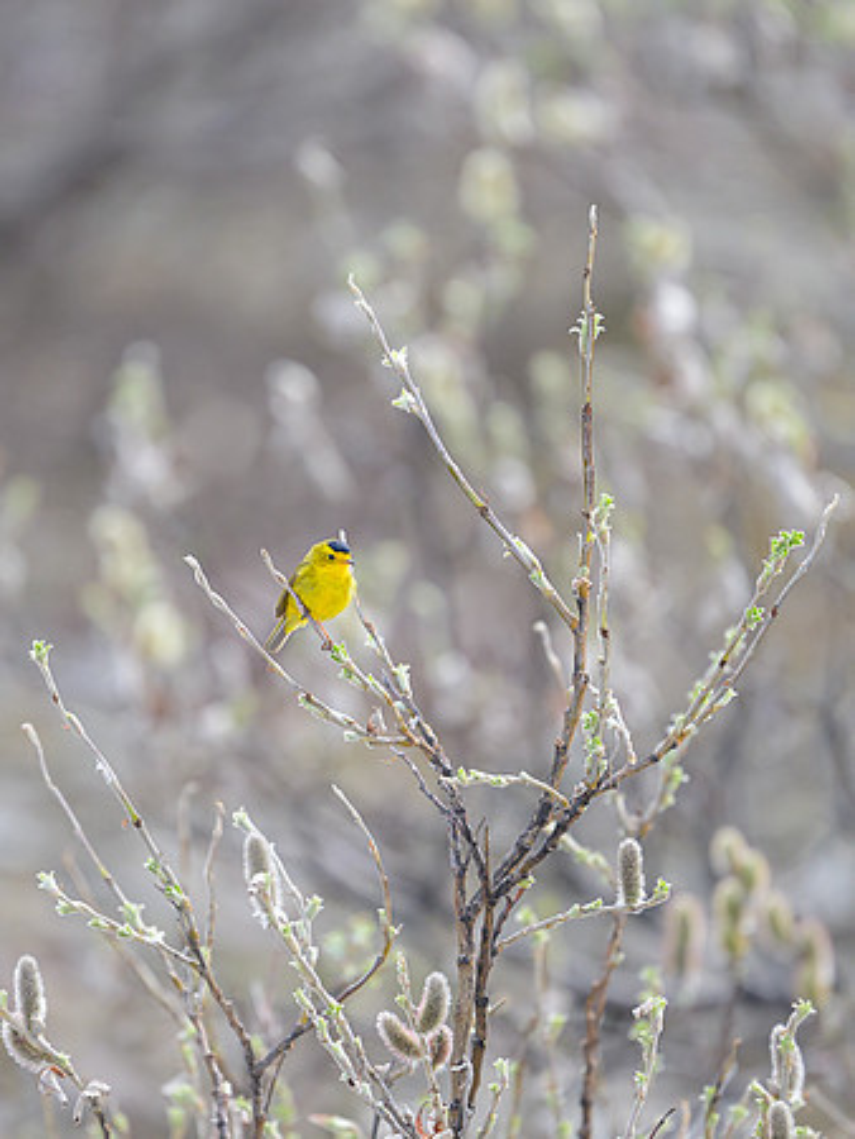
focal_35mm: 808
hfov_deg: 1.8
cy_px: 570
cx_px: 333
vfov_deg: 2.5
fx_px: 26573
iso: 800
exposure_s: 1/2000
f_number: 4
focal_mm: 560
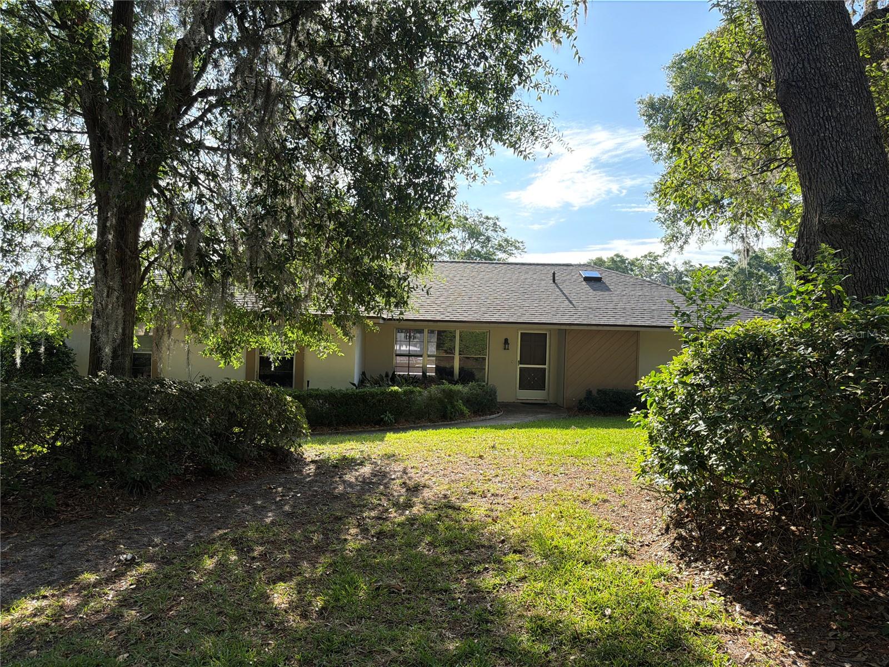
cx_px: 444
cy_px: 334
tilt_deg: +0.0
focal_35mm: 24
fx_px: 616
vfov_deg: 56.8
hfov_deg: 71.6
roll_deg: -0.8
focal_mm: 6.76
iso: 100
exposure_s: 1/1156
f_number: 1.78
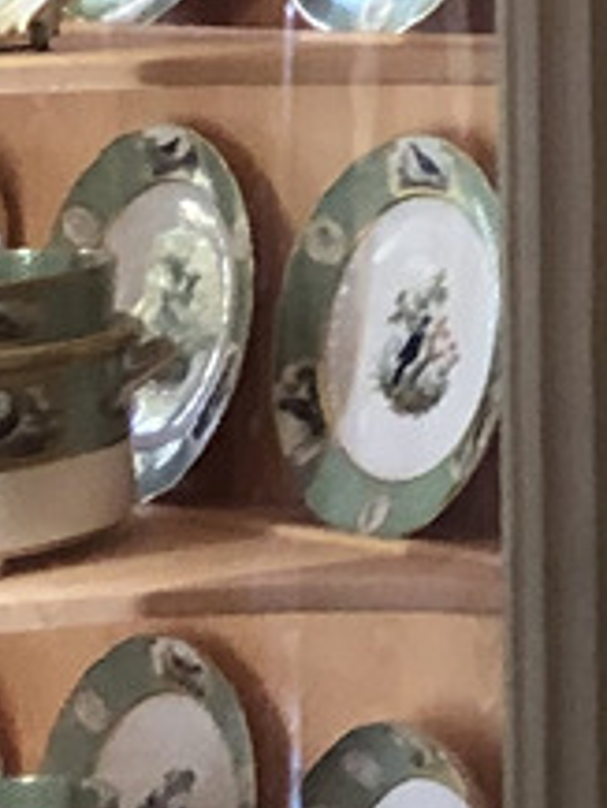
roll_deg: +1.4
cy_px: -302
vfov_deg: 9.4
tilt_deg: +0.9
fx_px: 4812
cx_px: 2231
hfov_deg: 6.2
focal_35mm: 206
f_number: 1.8
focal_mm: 4
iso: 100
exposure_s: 1/17
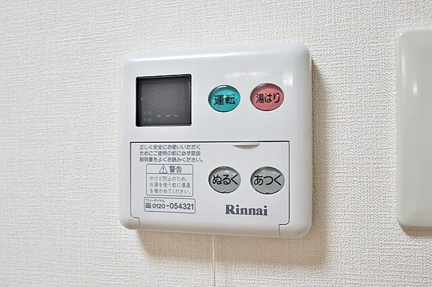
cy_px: 144
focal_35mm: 36
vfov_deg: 36.8
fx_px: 432
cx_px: 216
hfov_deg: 53.2
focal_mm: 24
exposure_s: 1/40
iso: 125
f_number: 4.5
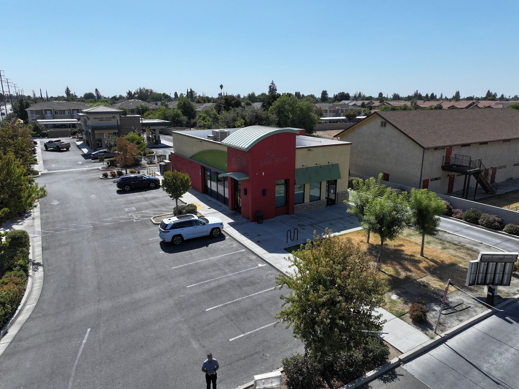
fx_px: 360
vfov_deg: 56.8
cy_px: 194
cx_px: 260
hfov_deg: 71.6
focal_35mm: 24
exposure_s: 1/3200
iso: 140
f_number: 2.8
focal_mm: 12.29
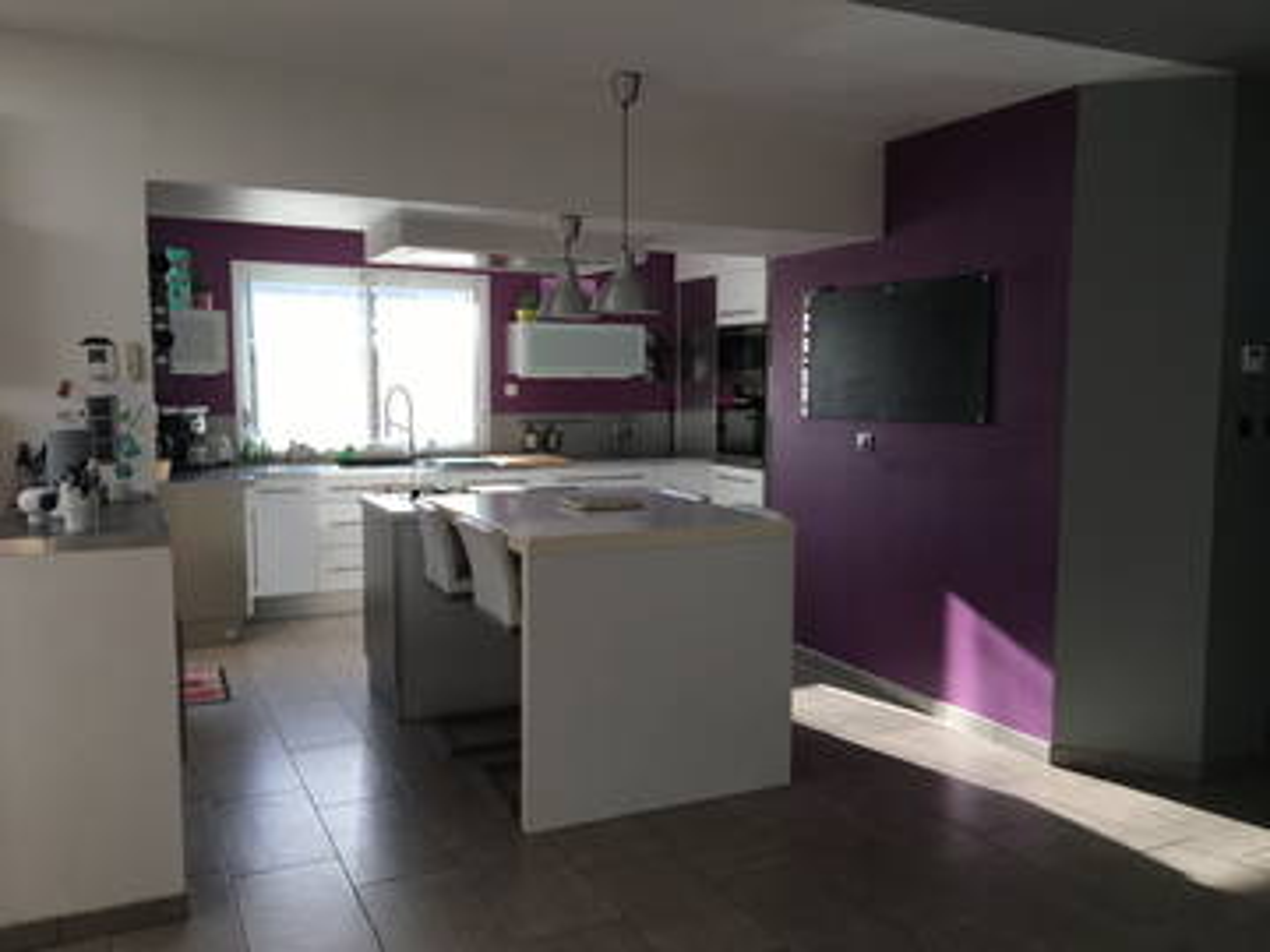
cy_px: 476
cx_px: 635
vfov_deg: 48.2
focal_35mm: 29
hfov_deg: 61.7
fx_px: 1064
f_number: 2.2
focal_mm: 4.15
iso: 25
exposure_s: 1/147
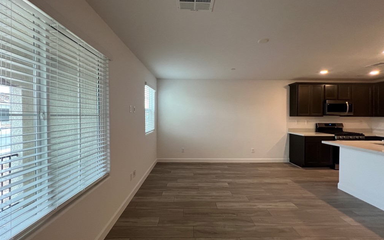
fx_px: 147
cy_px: 116
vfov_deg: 78.6
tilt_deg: -0.9
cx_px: 192
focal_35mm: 14
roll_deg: -1.1
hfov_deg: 105.3
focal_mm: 1.57
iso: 160
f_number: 1.8
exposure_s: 1/120
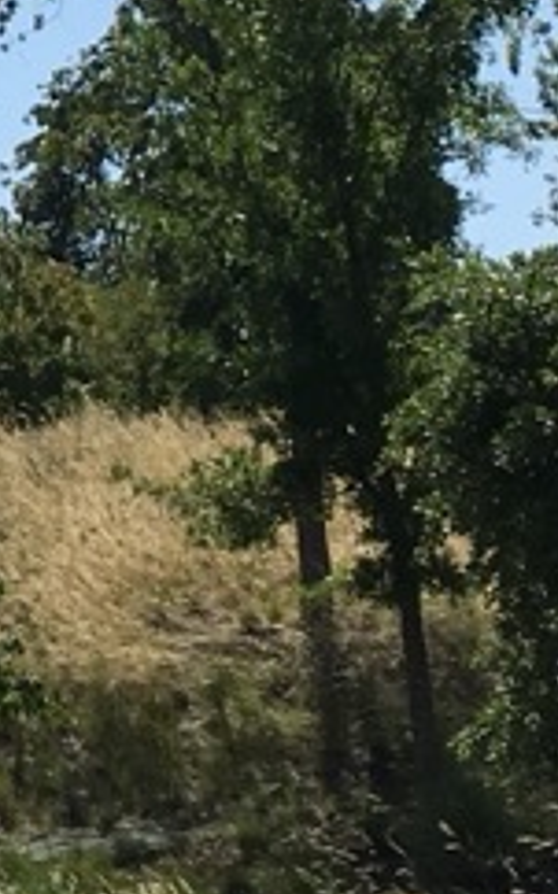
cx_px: -872
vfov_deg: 11.5
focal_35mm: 178
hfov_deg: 6.9
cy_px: -185
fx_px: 4336
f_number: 2.2
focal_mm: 4.15
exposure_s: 1/2481
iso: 25
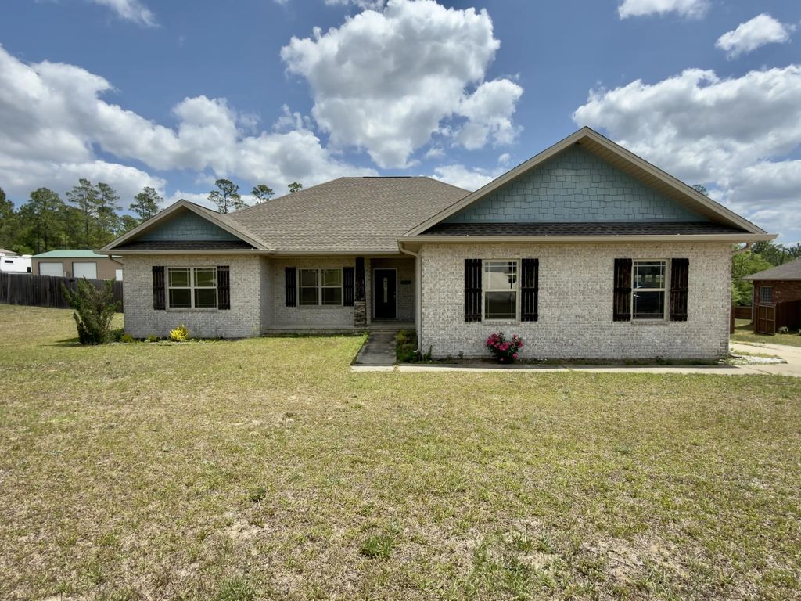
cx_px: 400
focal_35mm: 18
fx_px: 417
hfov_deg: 87.8
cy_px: 300
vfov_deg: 71.6
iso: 16
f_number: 2.2
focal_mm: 2.22
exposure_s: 1/950
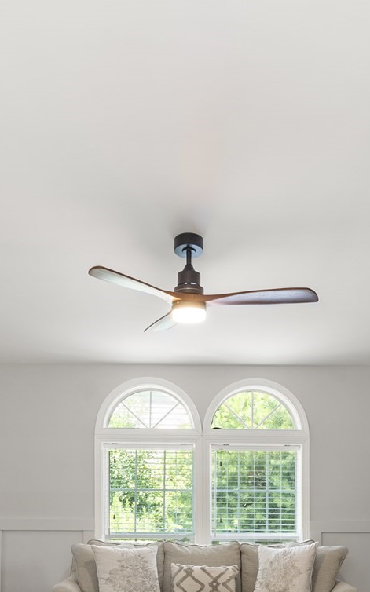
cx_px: 204
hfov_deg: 35.3
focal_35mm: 36
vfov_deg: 49.0
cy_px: 518
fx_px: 581
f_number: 7.1
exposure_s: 1/5
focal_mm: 13
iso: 320
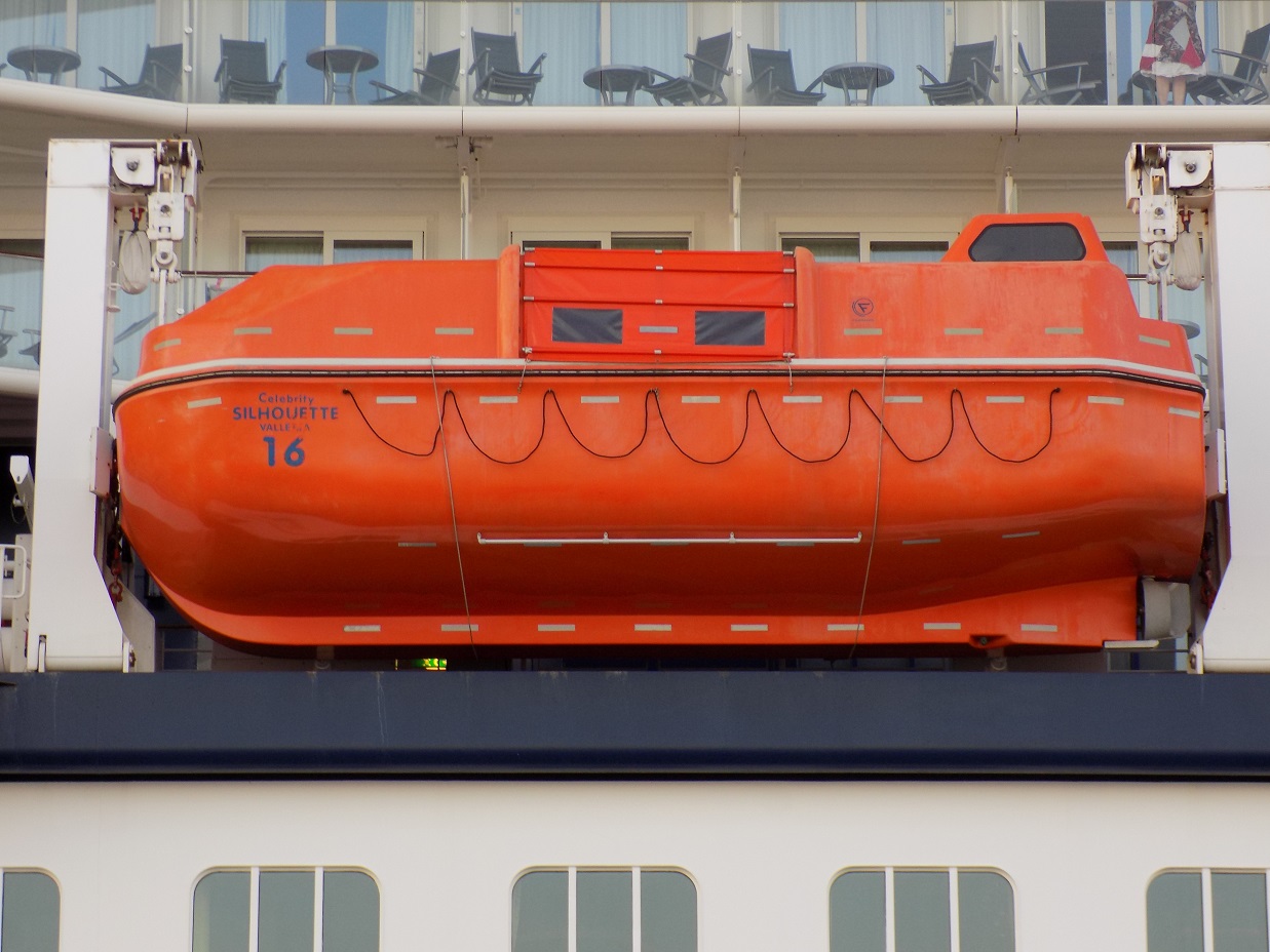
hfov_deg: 14.9
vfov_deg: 11.2
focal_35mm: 132
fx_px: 4843
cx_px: 635
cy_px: 476
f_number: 5
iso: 80
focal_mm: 23.4
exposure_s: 1/40
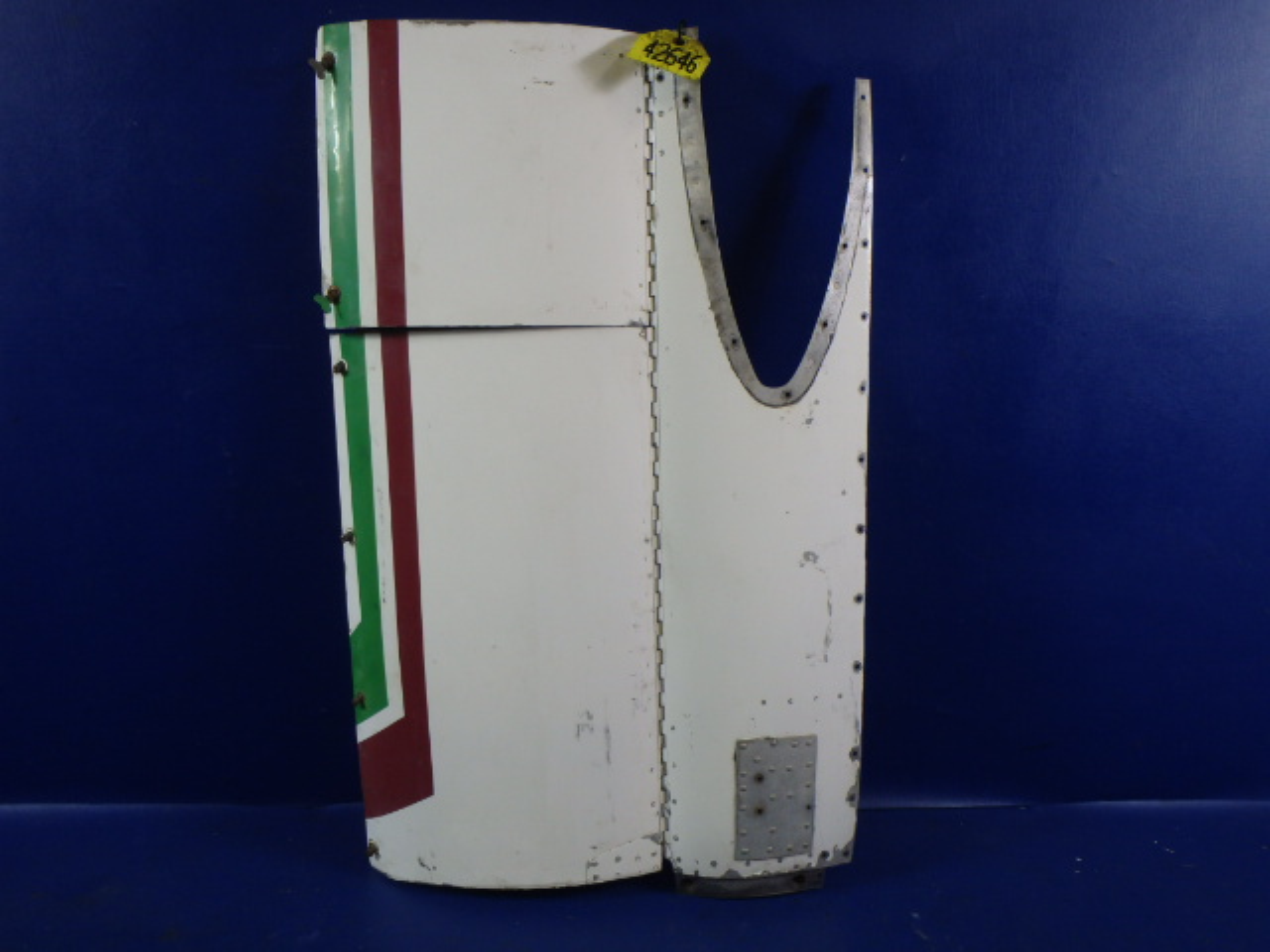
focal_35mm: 28
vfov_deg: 49.7
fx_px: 1027
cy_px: 476
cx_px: 635
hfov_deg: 63.4
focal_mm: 5
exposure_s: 1/30
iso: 200
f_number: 3.9
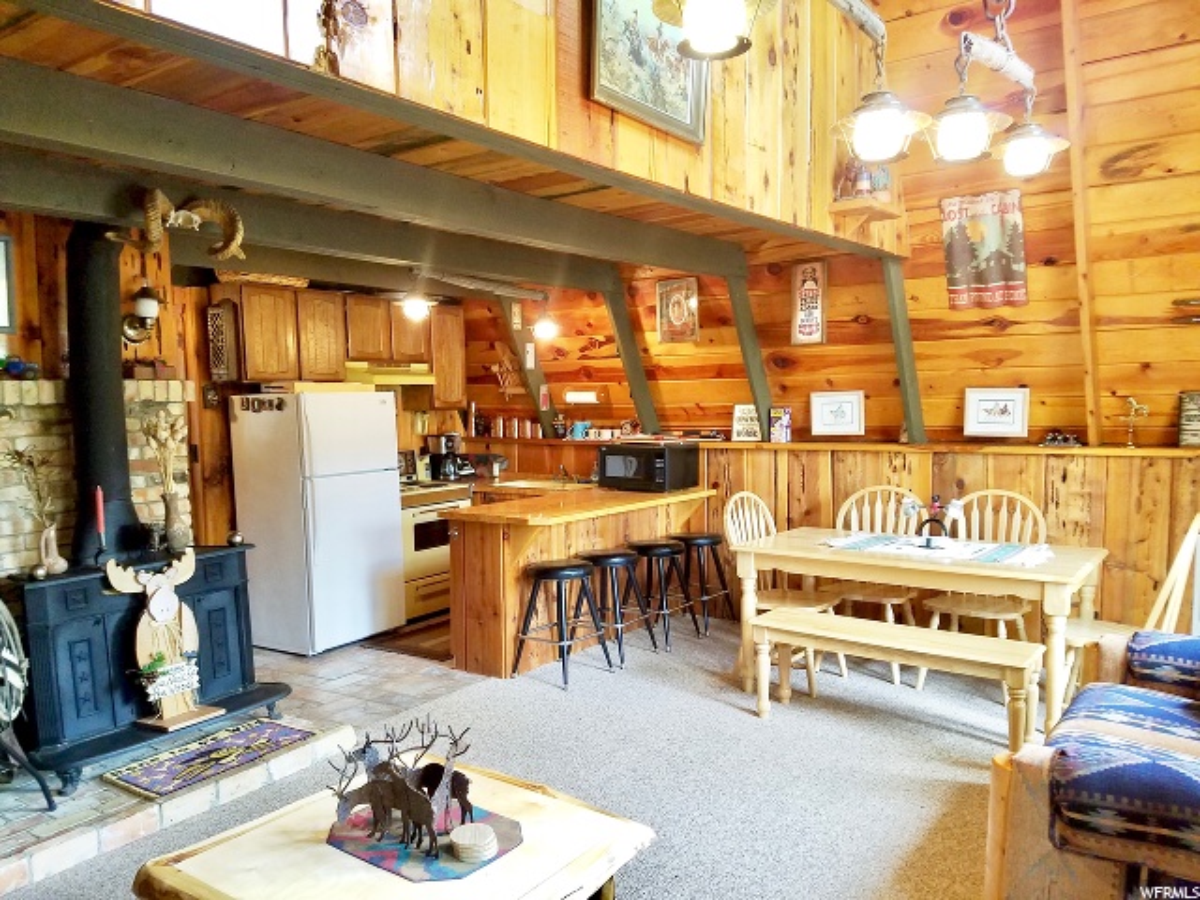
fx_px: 901
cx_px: 600
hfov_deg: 67.3
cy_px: 450
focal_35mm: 26
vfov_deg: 53.1
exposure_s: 1/30
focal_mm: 4.2
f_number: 1.7
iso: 160
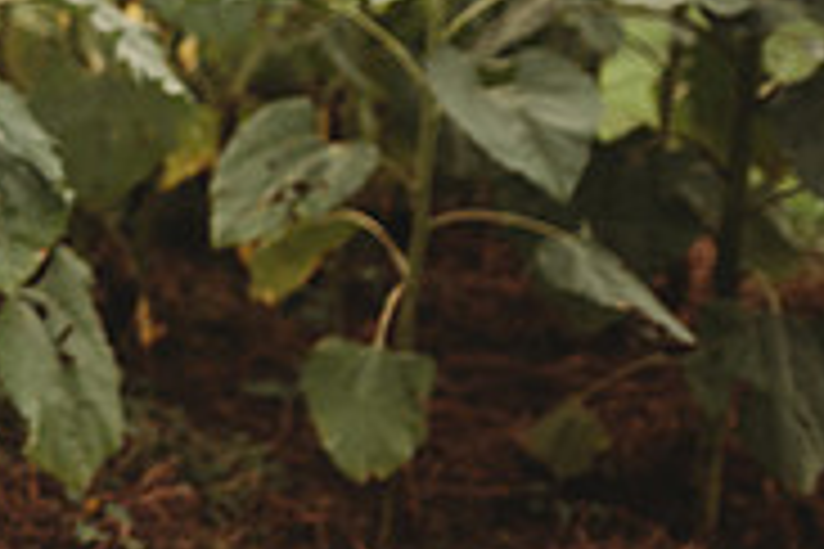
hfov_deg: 22.3
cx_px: -383
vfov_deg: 17.3
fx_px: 1739
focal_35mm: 76
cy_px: -70
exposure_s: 1/320
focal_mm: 24
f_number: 2.2
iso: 125
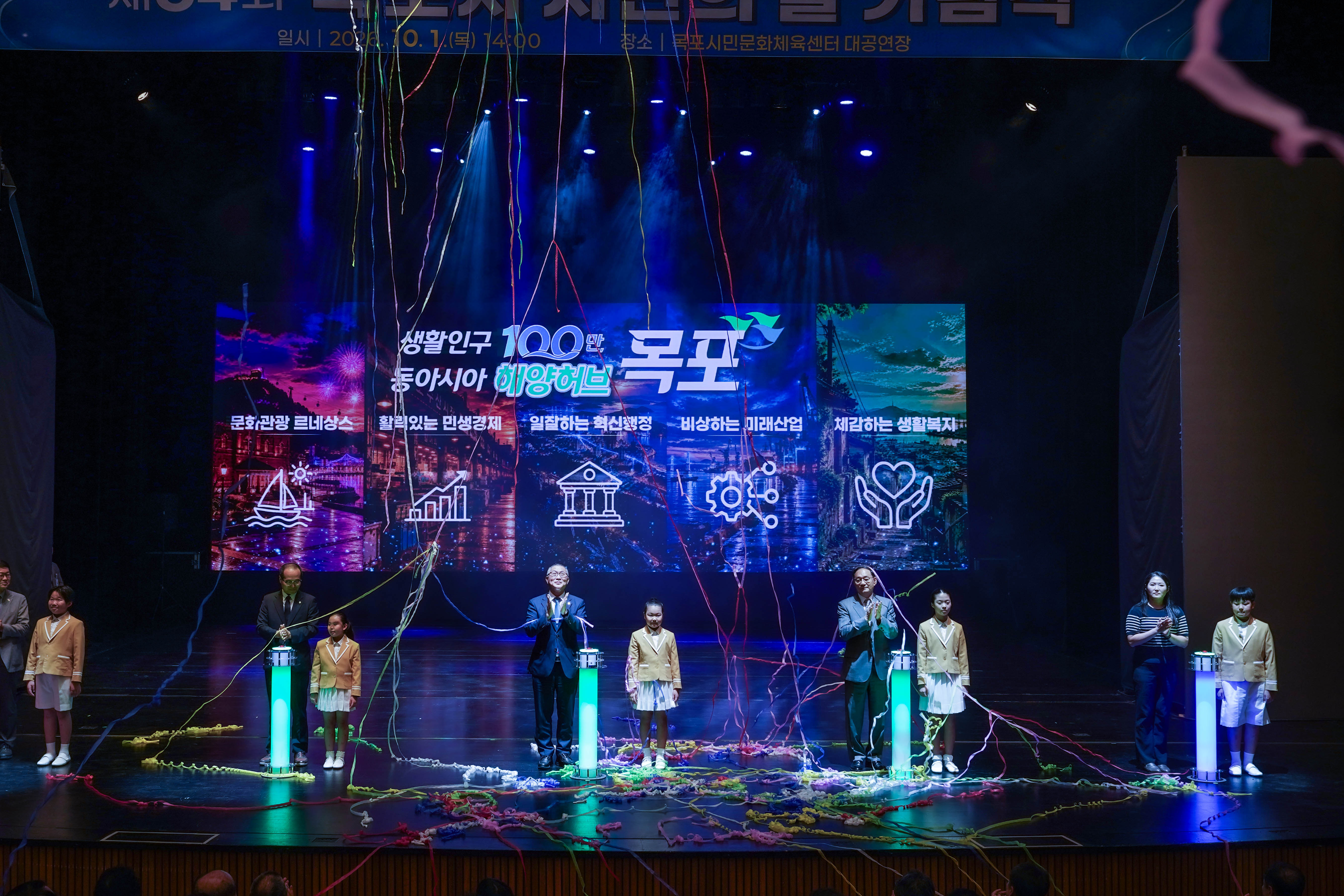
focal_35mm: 37
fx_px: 1381
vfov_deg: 35.9
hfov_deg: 51.8
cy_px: 437
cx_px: 595
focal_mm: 33
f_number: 4
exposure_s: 1/160
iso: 800
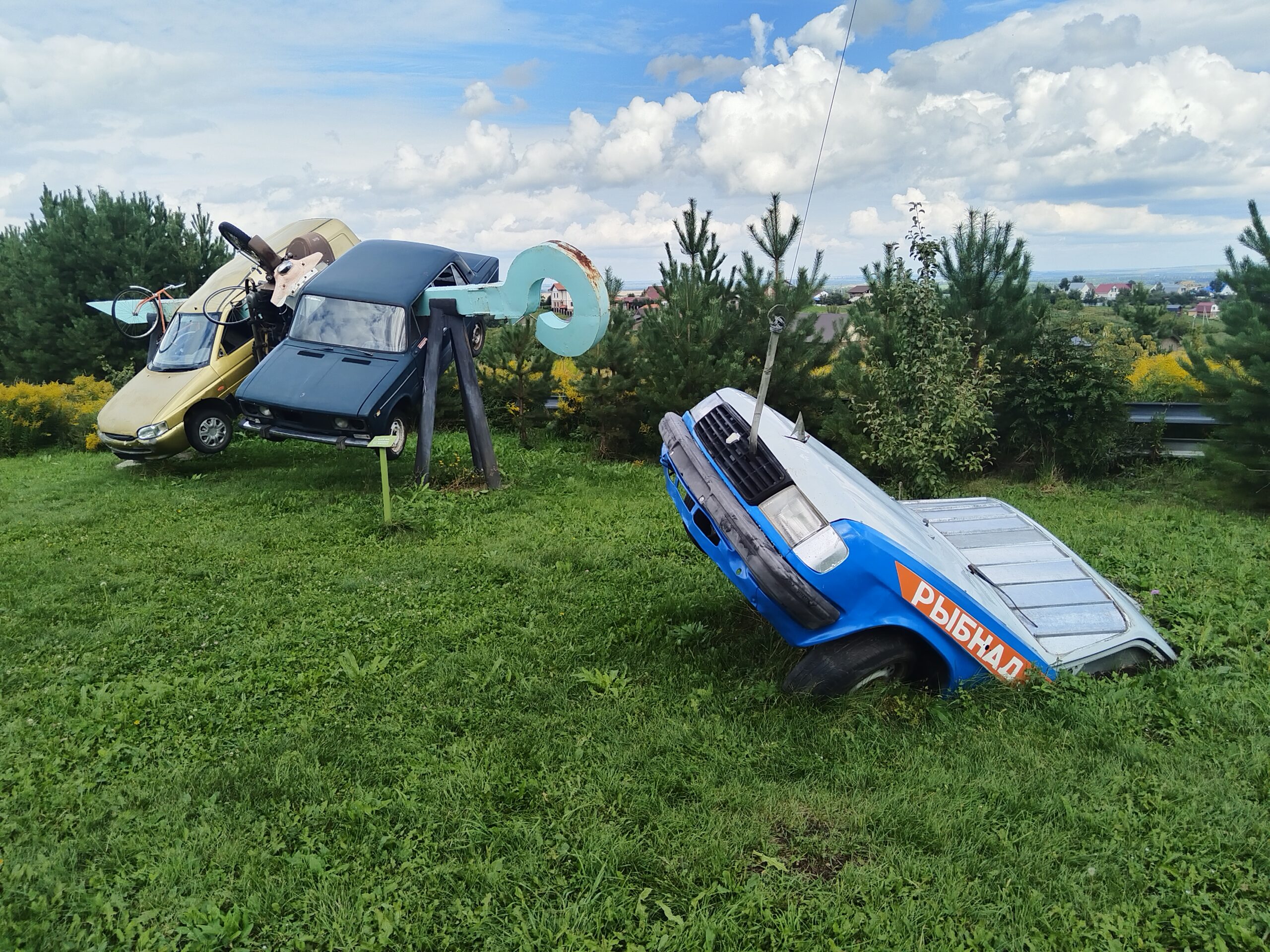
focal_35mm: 26
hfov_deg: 67.3
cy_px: 476
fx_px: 954
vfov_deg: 53.1
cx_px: 635
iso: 100
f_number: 1.9
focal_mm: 4.95
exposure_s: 1/575
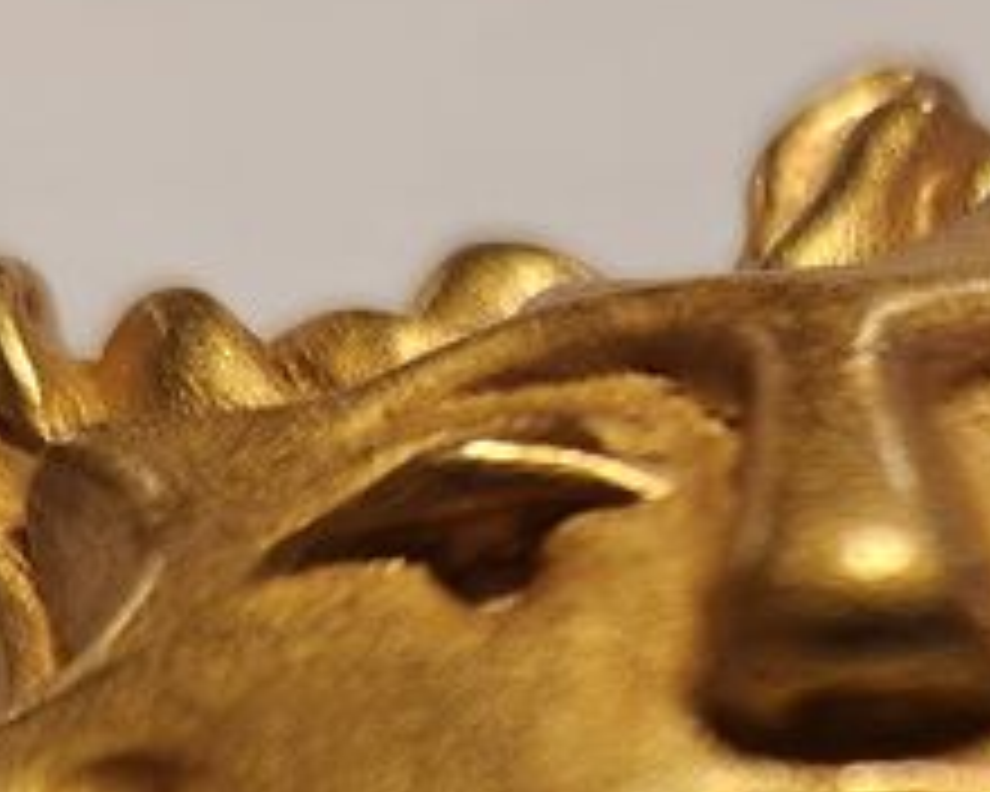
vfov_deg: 13.8
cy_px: 1332
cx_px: 855
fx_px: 2989
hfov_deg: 18.6
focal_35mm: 102
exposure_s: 1/100
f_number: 1.8
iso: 400
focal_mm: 5.4
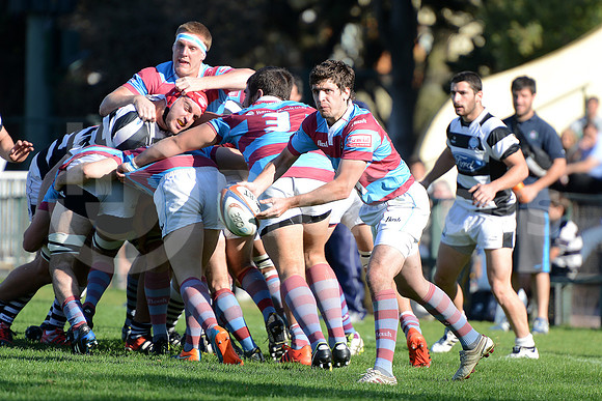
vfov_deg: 4.9
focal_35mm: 280
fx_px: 4683
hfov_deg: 7.4
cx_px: 301
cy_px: 200
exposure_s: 1/1000
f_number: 4
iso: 320
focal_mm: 280
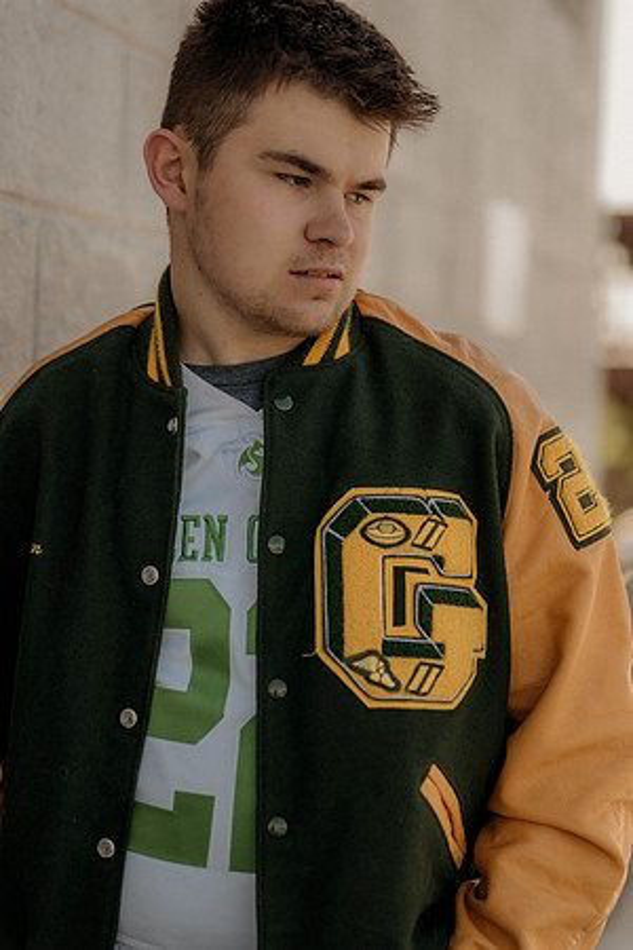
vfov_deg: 27.0
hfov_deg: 18.2
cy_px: 475
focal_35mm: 75
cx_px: 316
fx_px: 1978
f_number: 1.4
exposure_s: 1/4000
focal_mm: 50
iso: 400
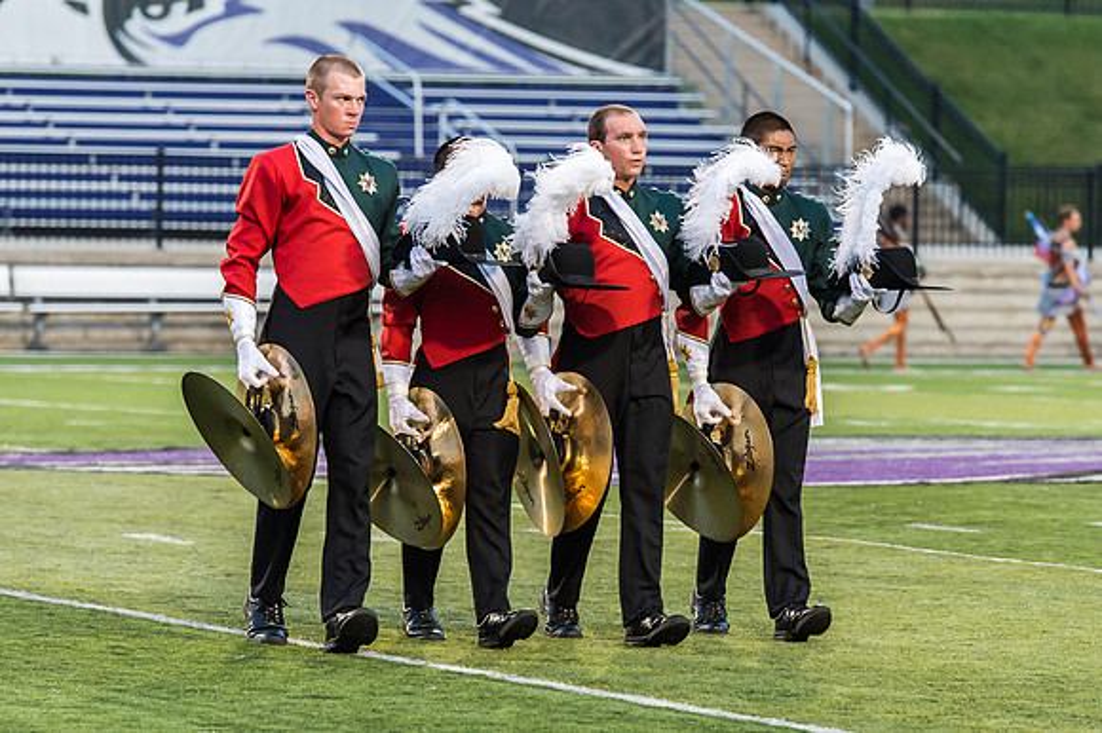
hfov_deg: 9.6
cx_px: 598
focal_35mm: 214
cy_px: 367
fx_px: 6543
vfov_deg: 6.4
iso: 3200
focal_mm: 175
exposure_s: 1/640
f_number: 5
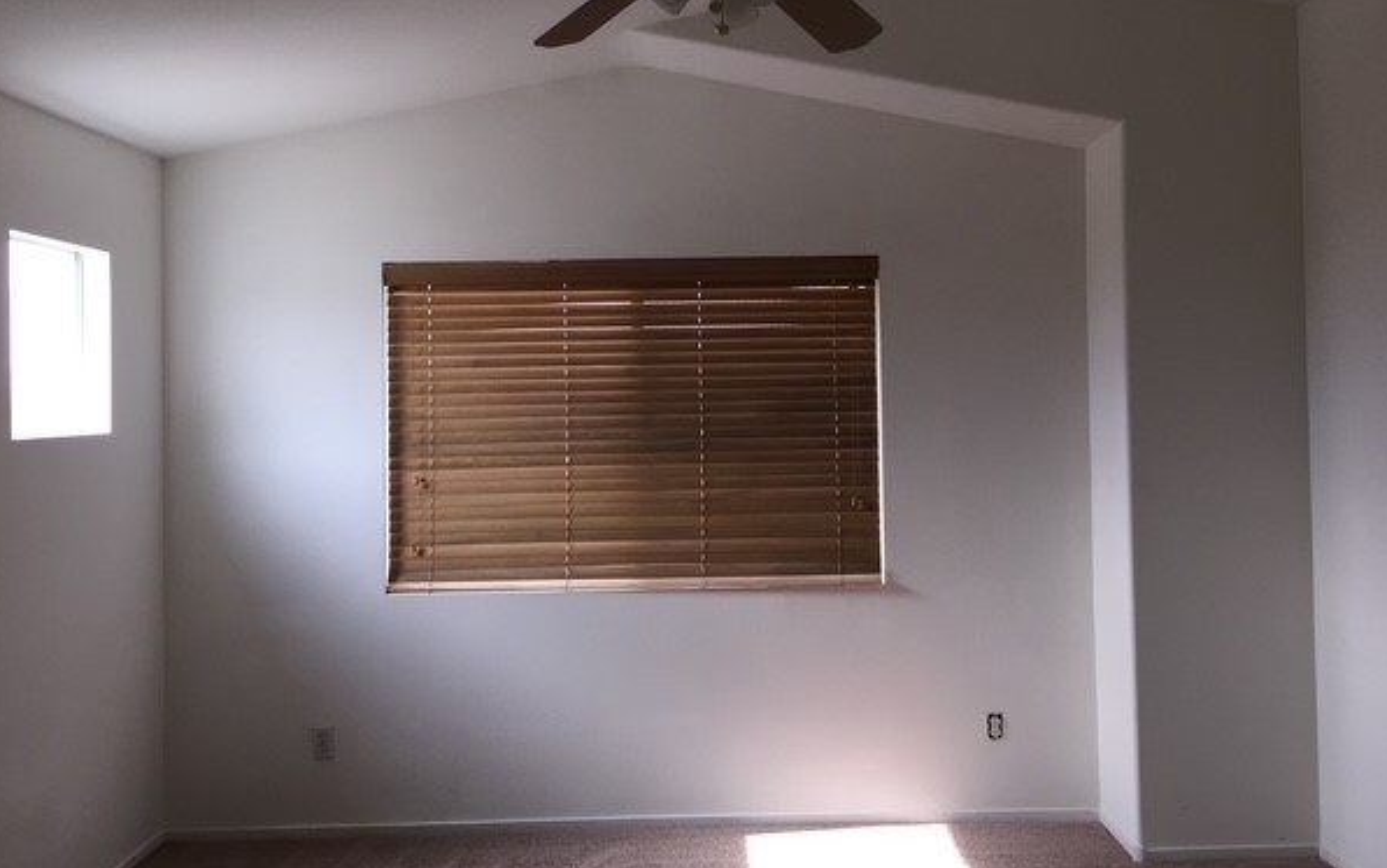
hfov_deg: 58.1
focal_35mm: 33
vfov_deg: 38.3
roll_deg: +0.1
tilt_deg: +1.0
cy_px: 391
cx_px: 731
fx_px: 1248
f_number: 2.2
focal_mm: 4.15
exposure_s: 1/120
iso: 50
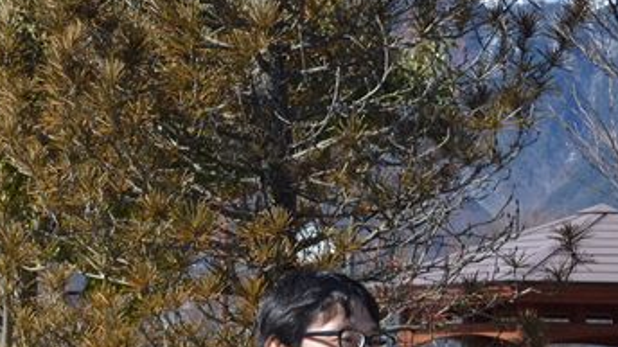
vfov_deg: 8.6
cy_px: 415
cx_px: -104
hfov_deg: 14.9
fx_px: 2293
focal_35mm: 140
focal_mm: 34
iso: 400
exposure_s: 1/500
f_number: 11
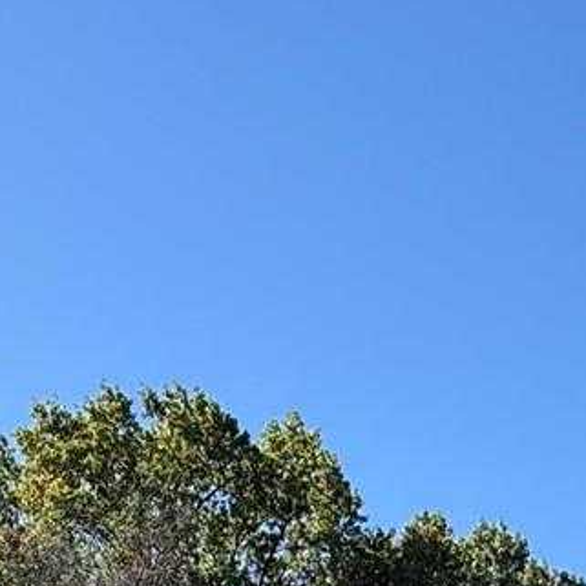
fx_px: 1513
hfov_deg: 21.7
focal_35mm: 79
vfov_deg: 17.2
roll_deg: +0.2
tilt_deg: +0.9
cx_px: 131
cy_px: 1104
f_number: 2.2
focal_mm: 2.22
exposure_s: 1/770
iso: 32
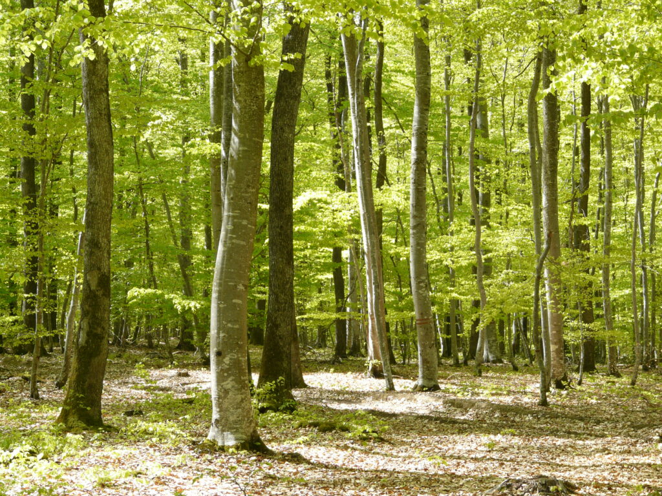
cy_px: 248
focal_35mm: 94
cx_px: 331
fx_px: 1798
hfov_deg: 20.9
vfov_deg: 15.7
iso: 100
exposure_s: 1/100
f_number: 4
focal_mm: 15.4
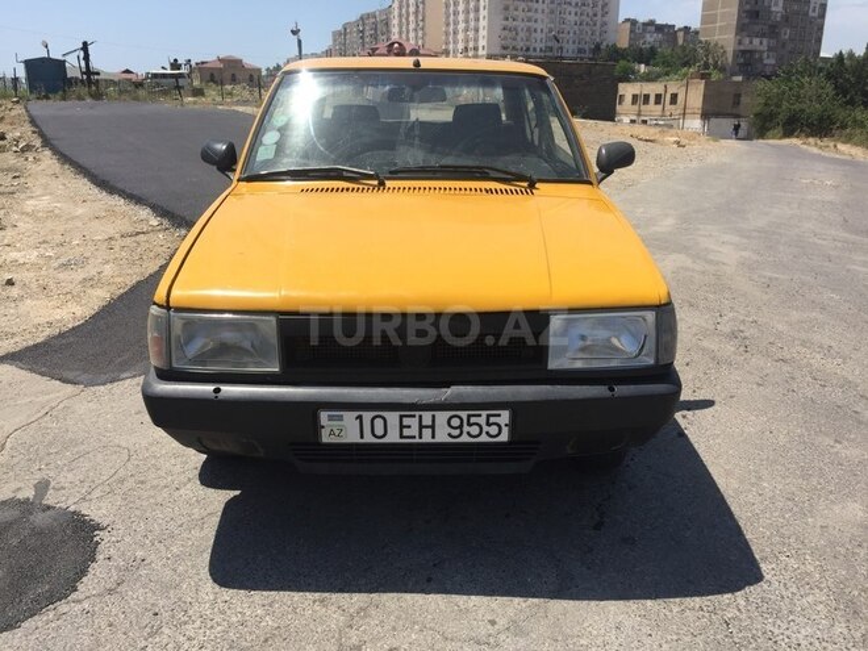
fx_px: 727
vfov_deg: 48.2
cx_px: 434
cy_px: 326
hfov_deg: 61.7
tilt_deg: -16.7
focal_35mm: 29
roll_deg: -1.3
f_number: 2.2
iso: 32
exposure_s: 1/2083
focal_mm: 4.15
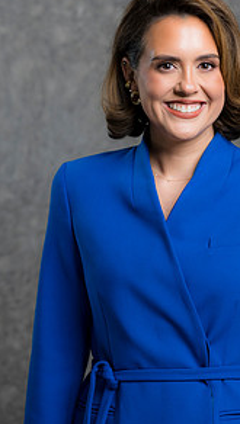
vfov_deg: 15.7
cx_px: 170
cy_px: 200
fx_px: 1545
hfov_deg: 8.9
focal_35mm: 137
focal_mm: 85
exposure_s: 1/200
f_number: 4.5
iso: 125
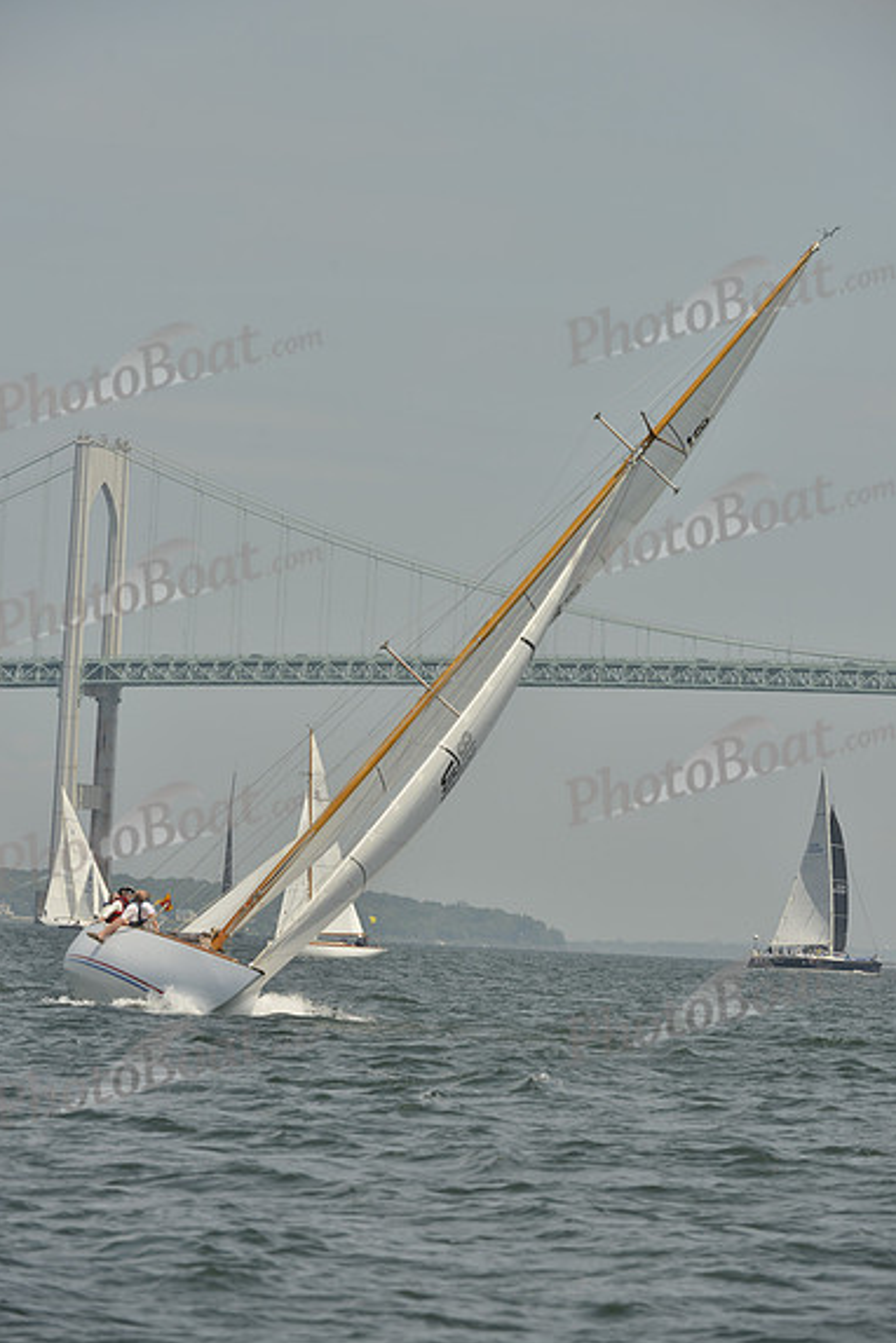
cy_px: 677
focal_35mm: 243
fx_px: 9071
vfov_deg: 8.5
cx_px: 444
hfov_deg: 5.7
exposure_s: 1/1000
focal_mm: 240
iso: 280
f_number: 10
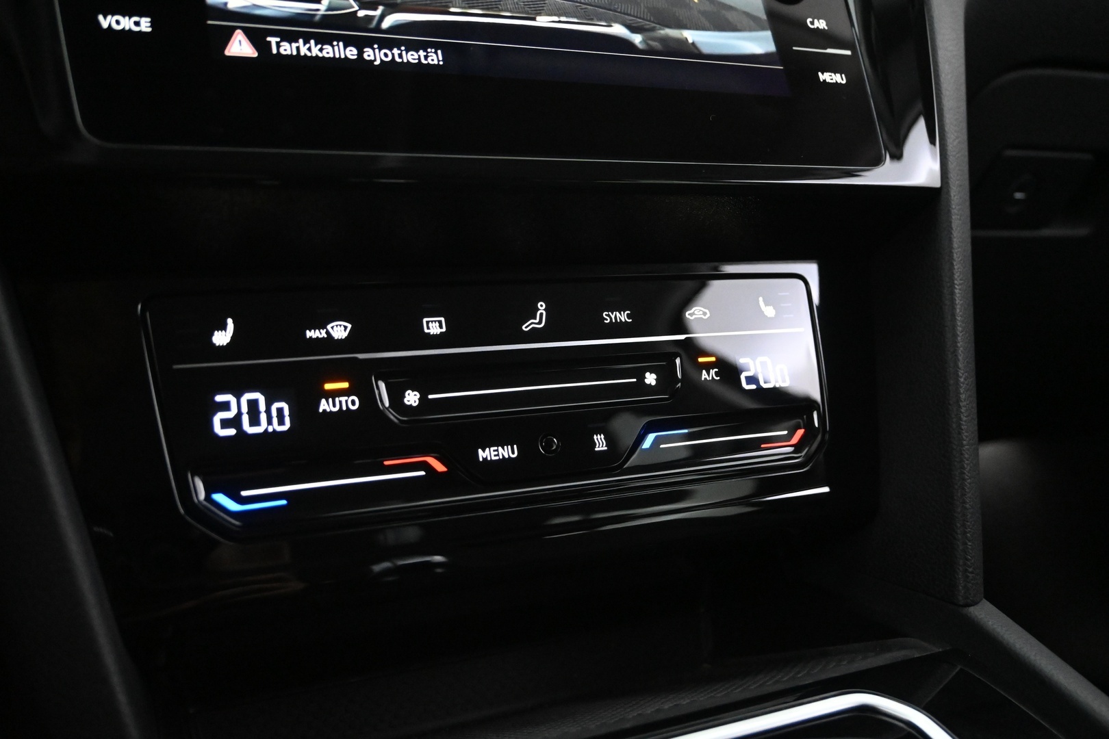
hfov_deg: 59.5
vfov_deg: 41.7
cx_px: 554
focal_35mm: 32
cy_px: 370
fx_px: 970
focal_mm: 21
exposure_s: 1/40
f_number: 4
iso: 6400
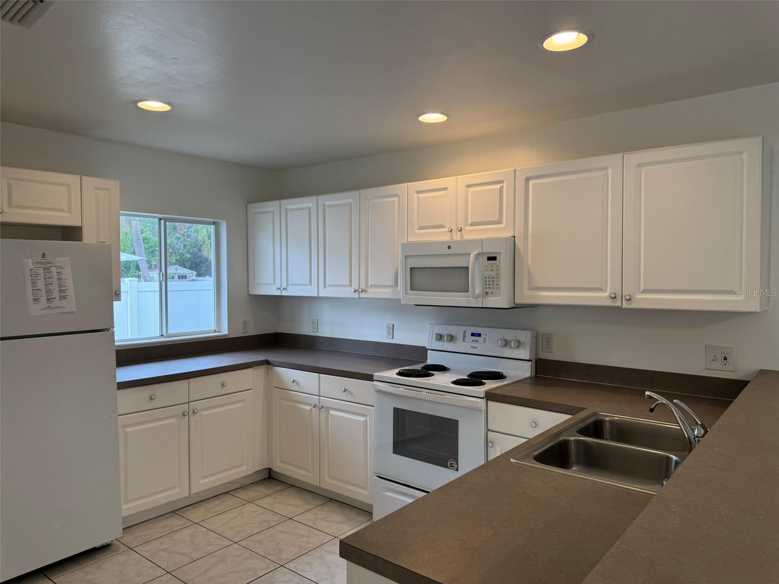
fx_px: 540
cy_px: 292
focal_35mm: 24
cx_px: 390
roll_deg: +0.1
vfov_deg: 56.8
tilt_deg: -2.4
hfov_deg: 71.6
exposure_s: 1/159
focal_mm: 6.76
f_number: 1.78
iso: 80
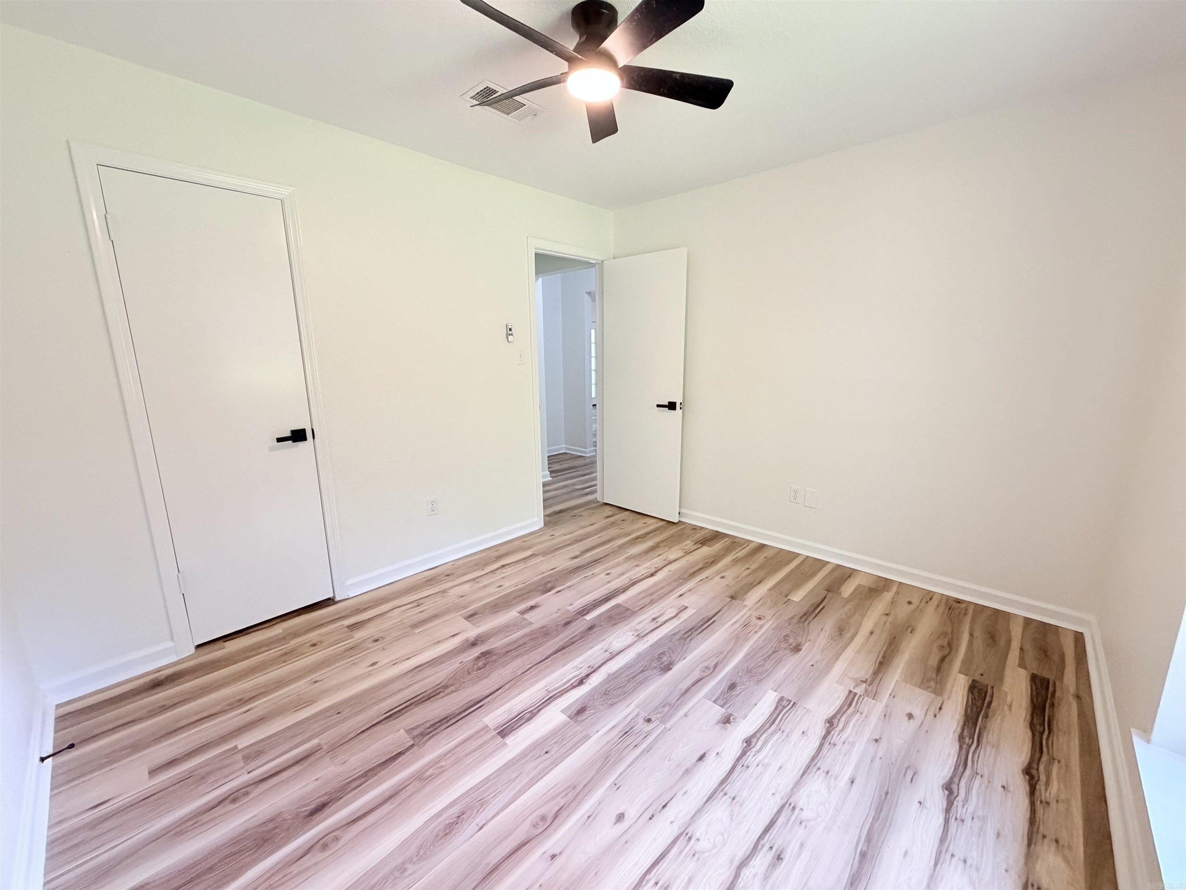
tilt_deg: -12.3
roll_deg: +0.3
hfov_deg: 102.1
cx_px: 593
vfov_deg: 85.7
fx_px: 480
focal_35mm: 14
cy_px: 445
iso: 320
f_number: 2.2
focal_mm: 2.22
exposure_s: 1/121
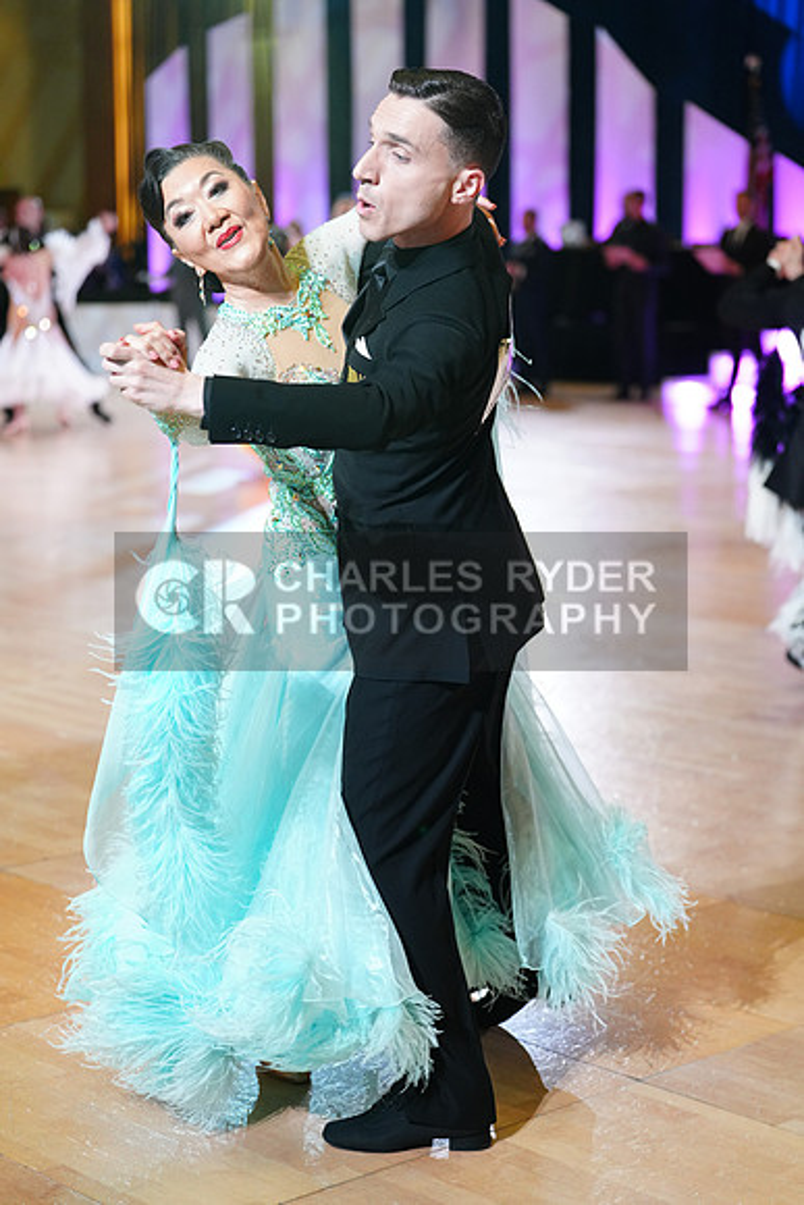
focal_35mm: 70
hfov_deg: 19.5
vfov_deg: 28.8
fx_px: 2343
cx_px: 402
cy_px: 602
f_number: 2.8
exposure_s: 1/400
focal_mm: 70
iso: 2000
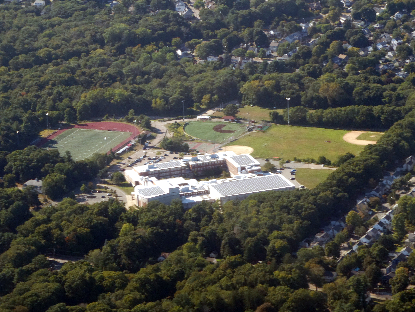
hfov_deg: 13.8
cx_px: 208
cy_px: 156
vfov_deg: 10.4
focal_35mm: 143
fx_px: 1714
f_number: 5.4
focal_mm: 25.6
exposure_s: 1/125
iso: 80
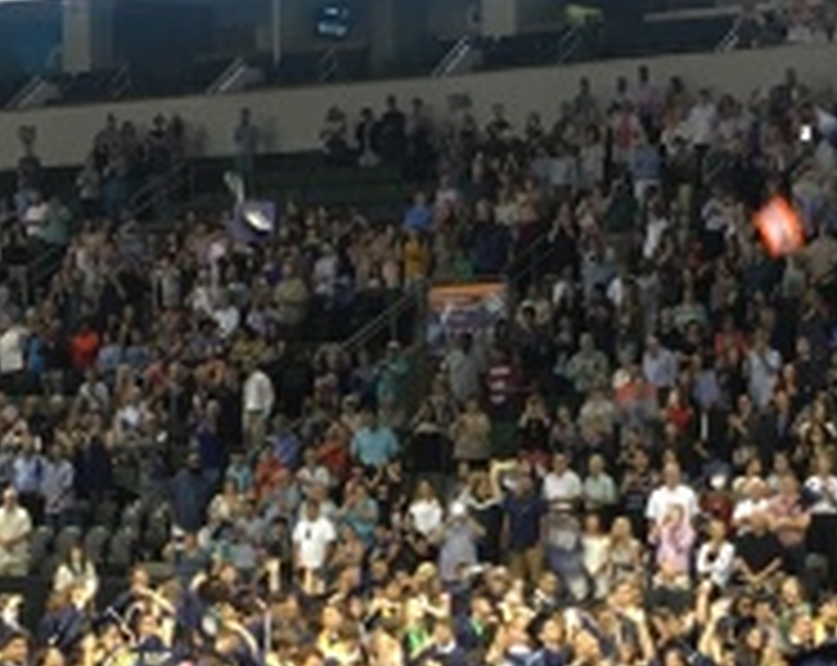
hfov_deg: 15.8
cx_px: 464
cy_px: 580
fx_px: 3016
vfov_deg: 12.5
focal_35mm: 122
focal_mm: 4.15
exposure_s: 1/30
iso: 64
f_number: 2.2
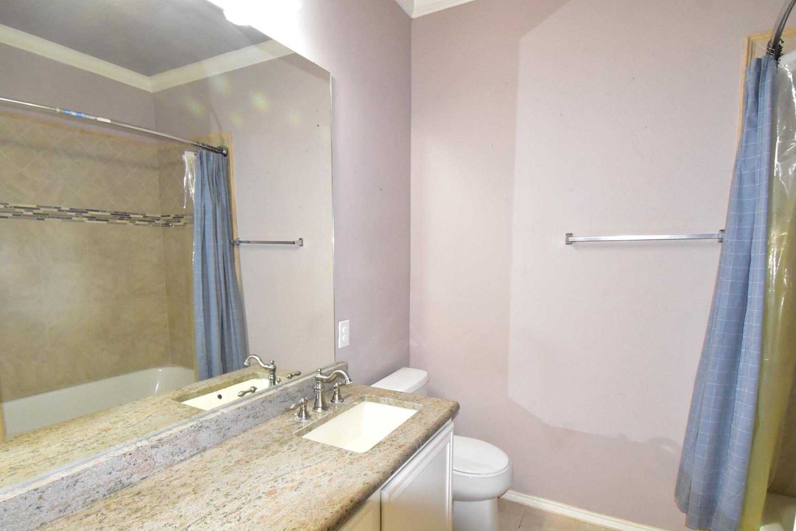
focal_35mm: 18
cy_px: 310
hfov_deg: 89.9
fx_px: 398
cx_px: 380
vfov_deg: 66.9
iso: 5600
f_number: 8
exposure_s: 1/60
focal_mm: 10
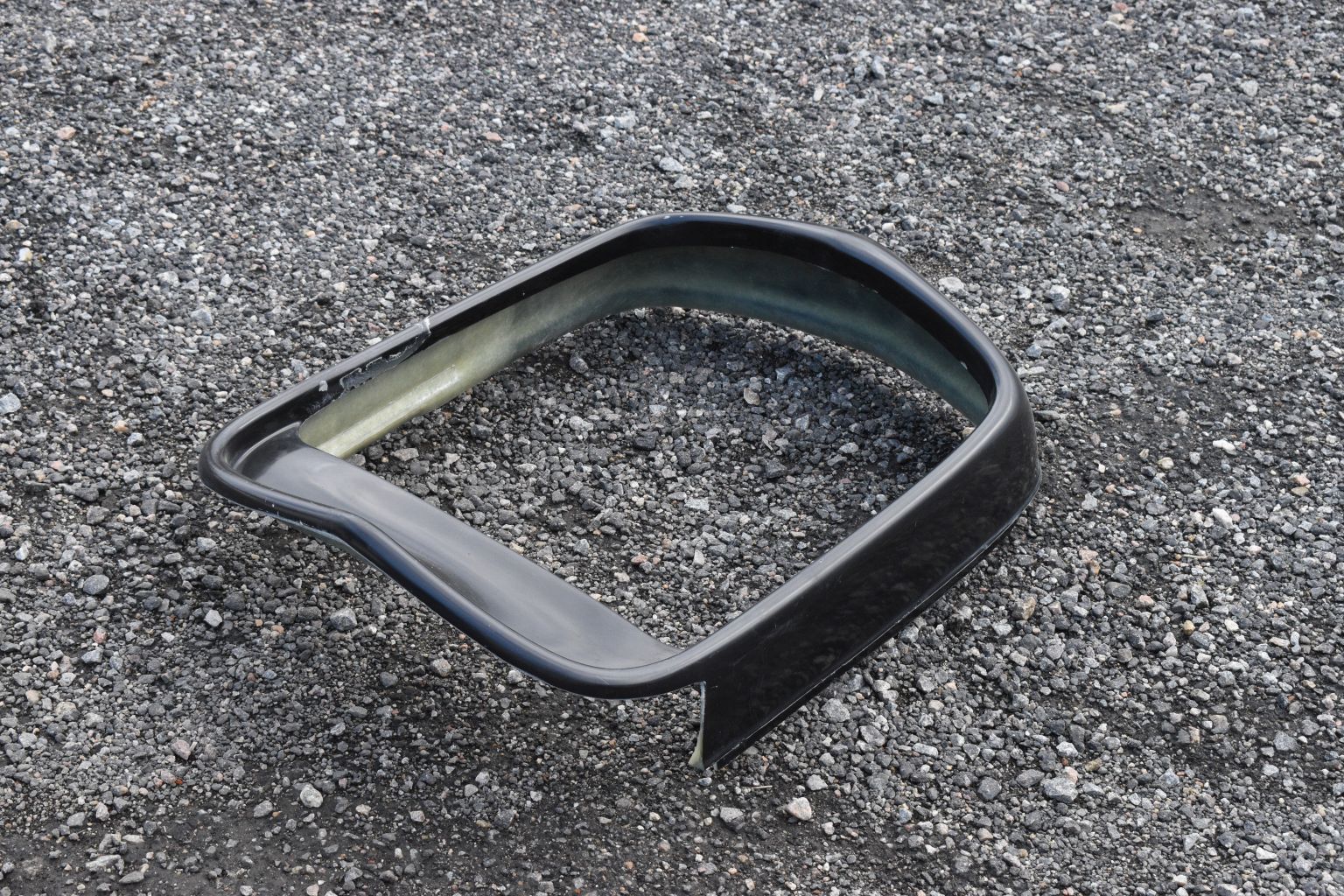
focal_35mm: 69
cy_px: 448
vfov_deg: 19.7
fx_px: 2576
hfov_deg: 29.2
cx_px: 672
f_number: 10
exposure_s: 1/320
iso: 1250
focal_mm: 46
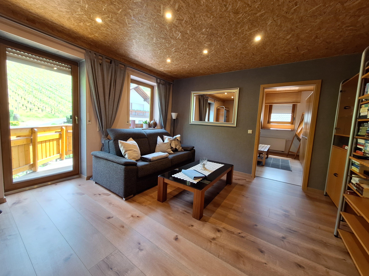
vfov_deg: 89.9
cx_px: 184
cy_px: 138
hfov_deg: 106.2
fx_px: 139
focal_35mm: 13
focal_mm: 1.74
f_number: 2.2
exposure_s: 1/50
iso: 64
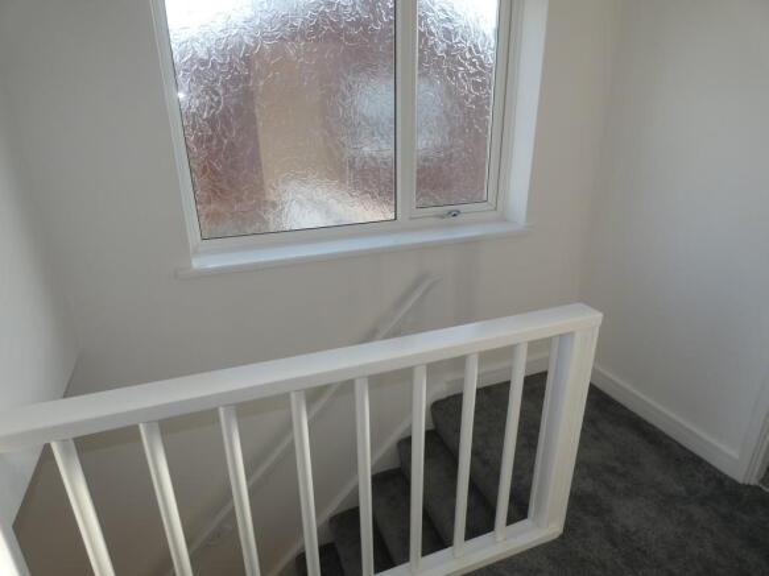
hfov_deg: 81.8
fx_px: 444
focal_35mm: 20
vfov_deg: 66.0
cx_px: 384
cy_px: 288
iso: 80
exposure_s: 1/200
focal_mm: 3.6
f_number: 2.8
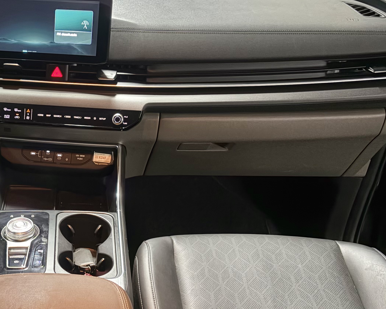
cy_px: 201
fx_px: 560
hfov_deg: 35.7
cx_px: 35
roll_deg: +1.1
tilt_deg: -33.1
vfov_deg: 30.7
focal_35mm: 49
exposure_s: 1/12
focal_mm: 5.96
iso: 640
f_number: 1.6
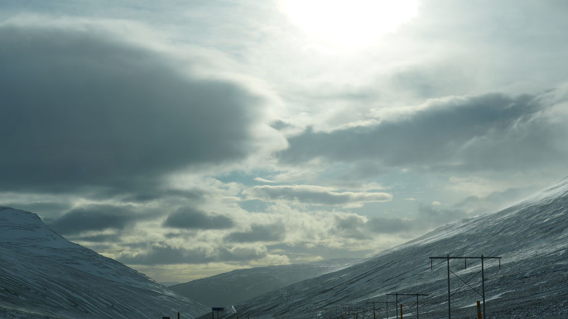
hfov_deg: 26.7
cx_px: 189
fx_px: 1190
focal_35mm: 79
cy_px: 102
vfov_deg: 15.3
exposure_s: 1/800
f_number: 10
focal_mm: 48
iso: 100
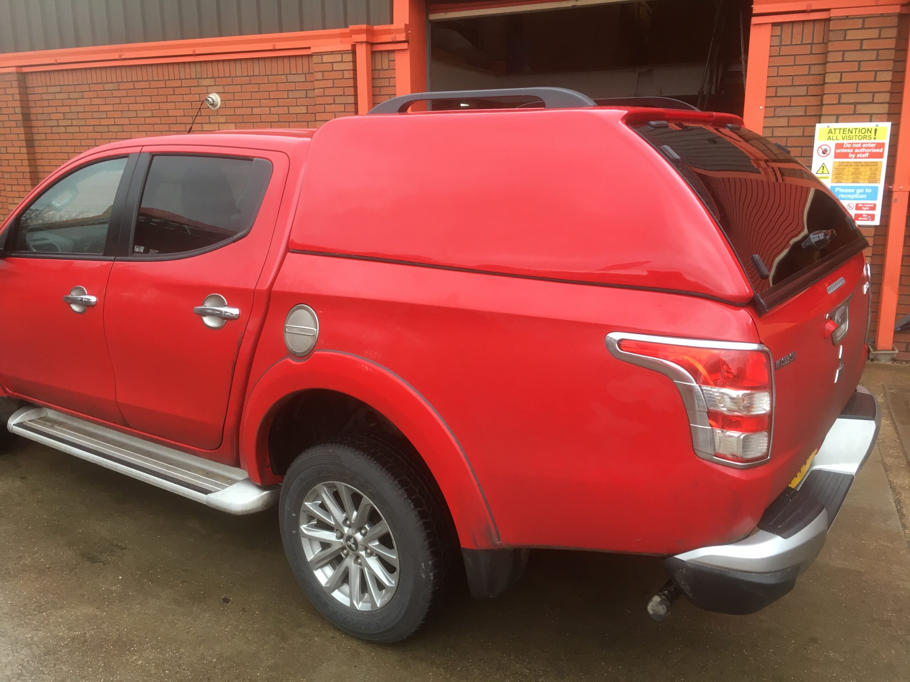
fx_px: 762
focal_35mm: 29
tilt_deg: -13.8
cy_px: 341
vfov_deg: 48.2
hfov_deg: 61.7
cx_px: 455
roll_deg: +1.5
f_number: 2.2
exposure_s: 1/33
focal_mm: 4.15
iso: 25
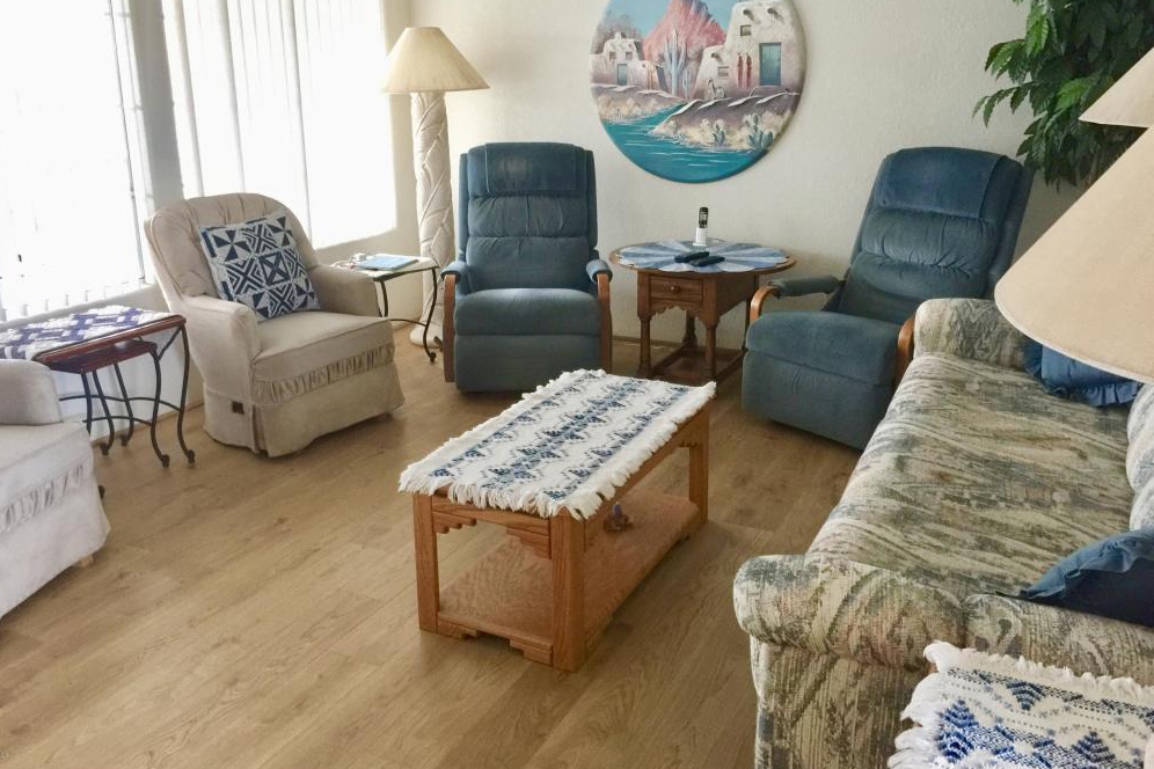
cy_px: 338
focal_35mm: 31
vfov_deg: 42.3
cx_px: 570
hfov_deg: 60.3
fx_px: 994
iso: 125
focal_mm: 4.15
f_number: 2.2
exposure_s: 1/15
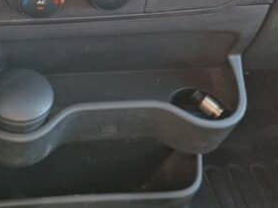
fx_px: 506
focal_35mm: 63
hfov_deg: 29.2
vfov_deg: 21.8
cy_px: -34
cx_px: 18
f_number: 1.8
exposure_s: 1/180
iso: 200
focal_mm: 5.4
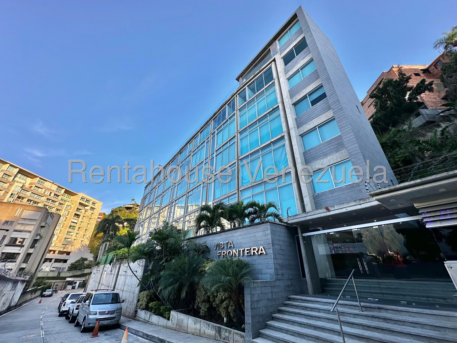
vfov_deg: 85.7
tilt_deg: +28.0
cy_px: 172
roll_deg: -0.4
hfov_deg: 102.1
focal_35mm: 14
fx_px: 185
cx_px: 228
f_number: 2.2
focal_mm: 2.22
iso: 40
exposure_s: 1/280
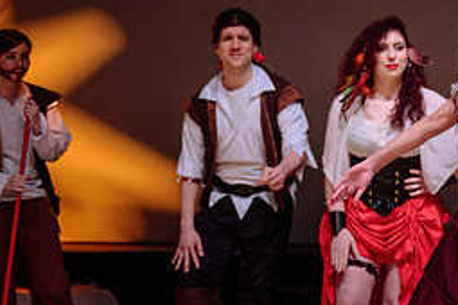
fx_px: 2201
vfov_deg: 7.9
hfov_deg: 11.8
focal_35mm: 173
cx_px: 456
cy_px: 202
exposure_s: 1/250
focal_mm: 61
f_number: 2.8
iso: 1600
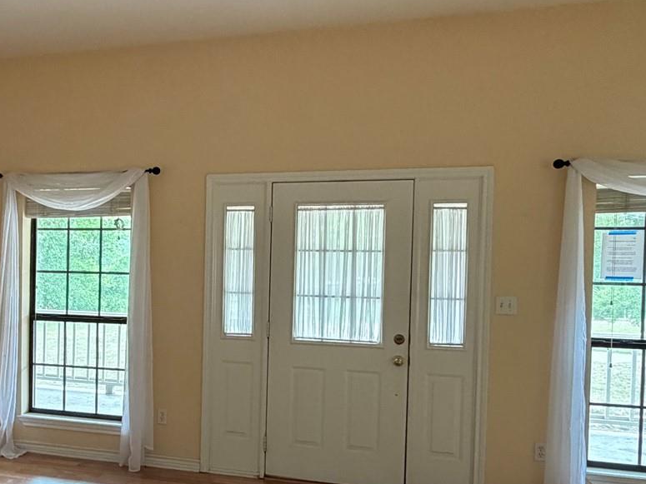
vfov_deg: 38.5
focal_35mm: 37
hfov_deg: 48.3
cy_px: 297
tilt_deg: -1.9
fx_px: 690
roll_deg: -0.6
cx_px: 167
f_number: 2.2
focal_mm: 2.22
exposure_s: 1/70
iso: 320
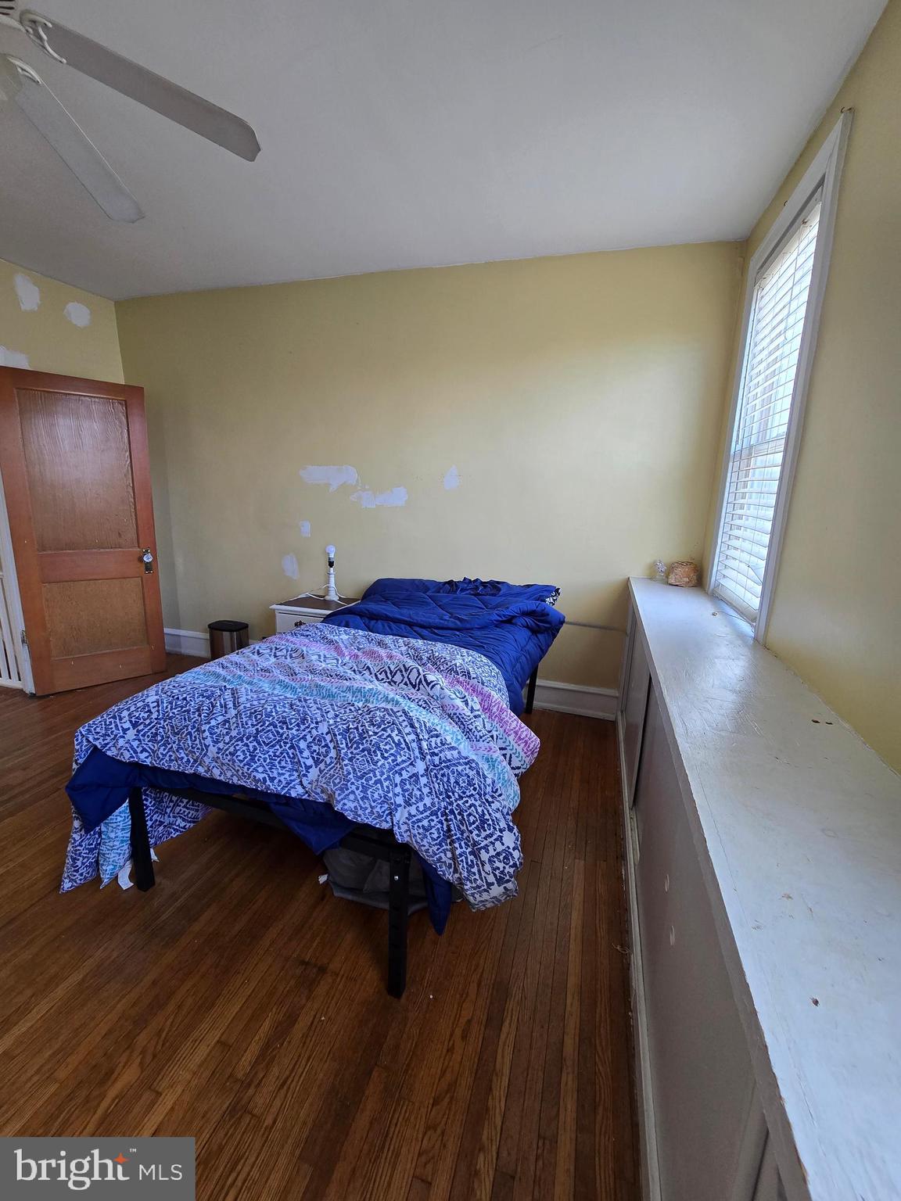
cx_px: 450
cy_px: 600
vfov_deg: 106.2
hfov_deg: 89.9
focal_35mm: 13
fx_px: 451
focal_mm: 2.2
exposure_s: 1/60
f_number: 2.2
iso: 100
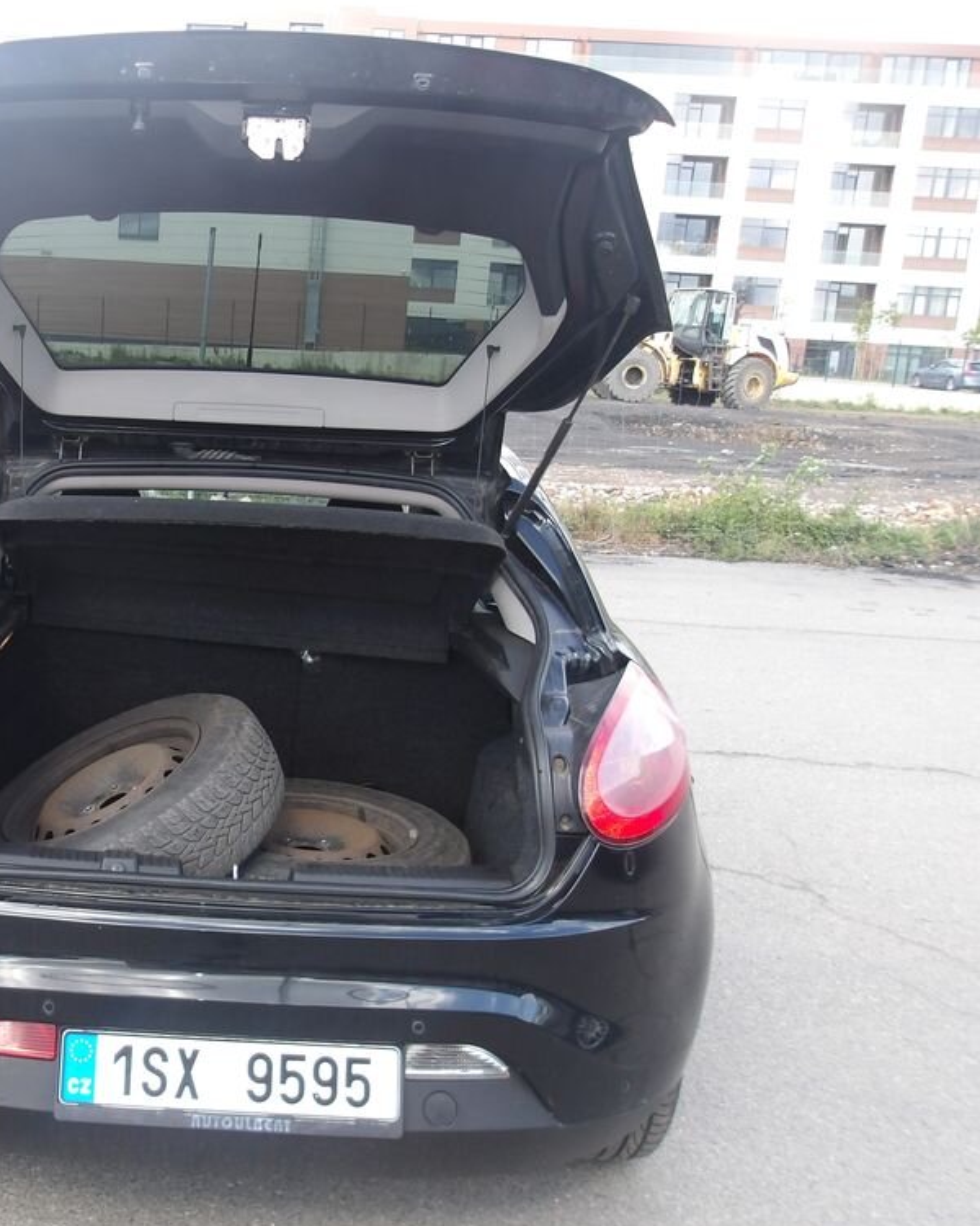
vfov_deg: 50.3
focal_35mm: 36
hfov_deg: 39.2
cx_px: 170
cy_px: 620
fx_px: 1305
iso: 100
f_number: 3
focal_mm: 4.9
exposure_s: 1/187
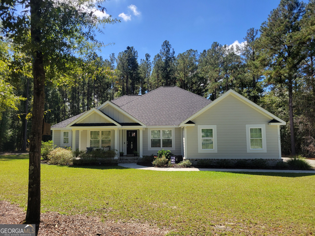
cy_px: 118
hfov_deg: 67.3
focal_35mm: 26
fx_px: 237
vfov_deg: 53.1
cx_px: 158
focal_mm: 5.4
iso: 40
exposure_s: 1/1406
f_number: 1.8
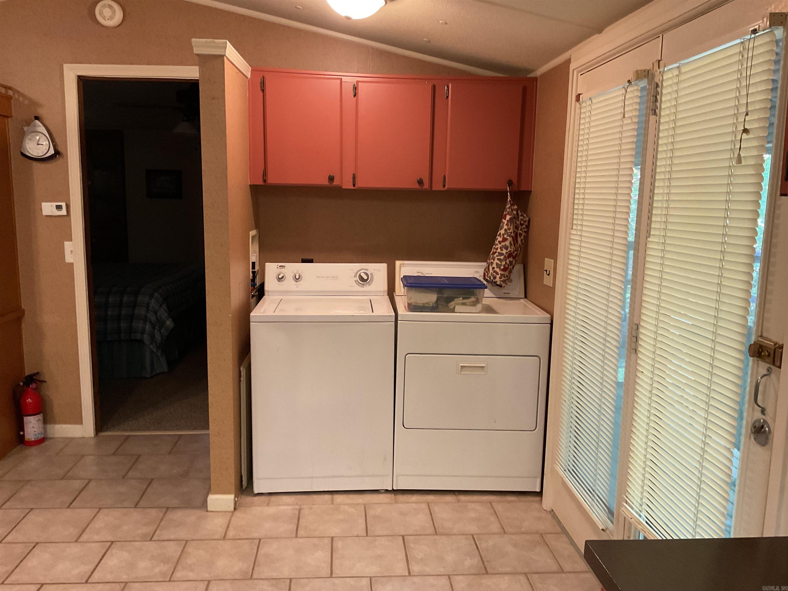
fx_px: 660
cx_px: 394
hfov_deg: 61.7
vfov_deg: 48.2
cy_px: 296
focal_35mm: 29
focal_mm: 3
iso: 250
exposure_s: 1/60
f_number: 1.8
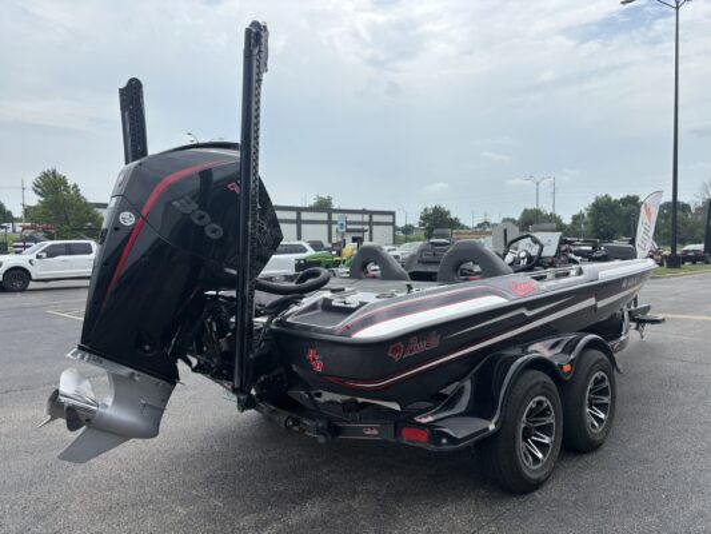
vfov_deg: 53.1
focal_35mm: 26
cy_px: 267
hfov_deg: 67.3
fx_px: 534
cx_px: 356
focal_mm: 5.96
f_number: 1.6
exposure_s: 1/4630
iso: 50
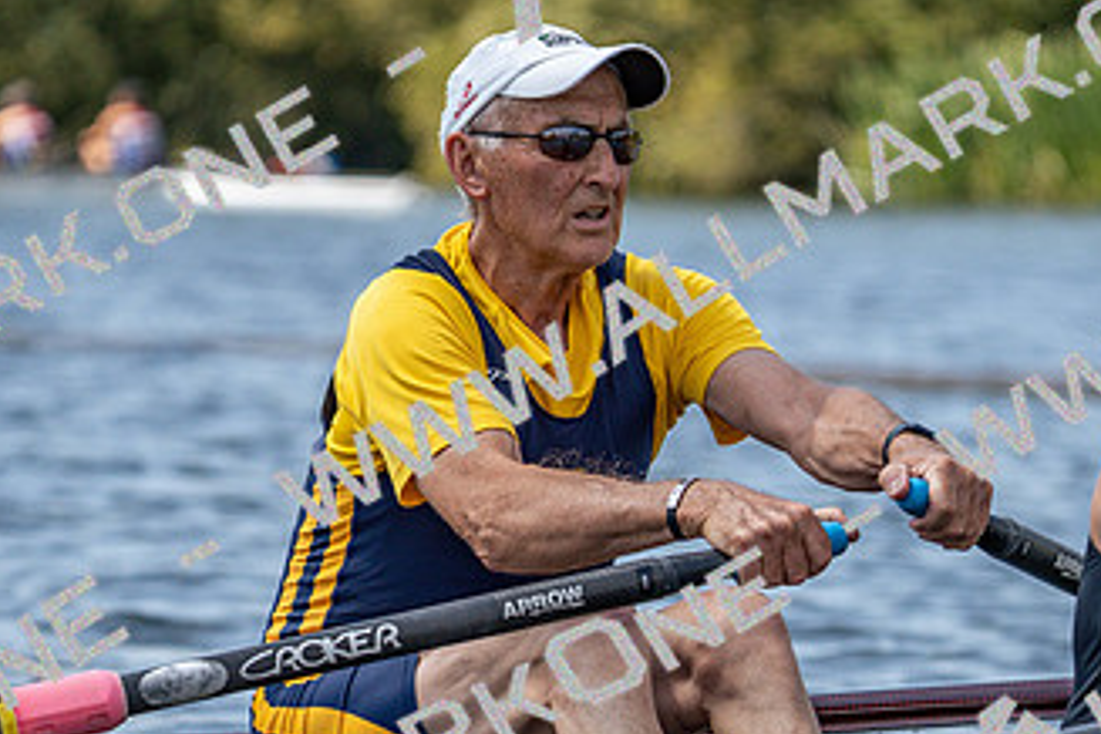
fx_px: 13578
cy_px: 537
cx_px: 690
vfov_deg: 3.1
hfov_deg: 4.6
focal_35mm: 444
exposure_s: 1/2000
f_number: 5.6
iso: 400
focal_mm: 250
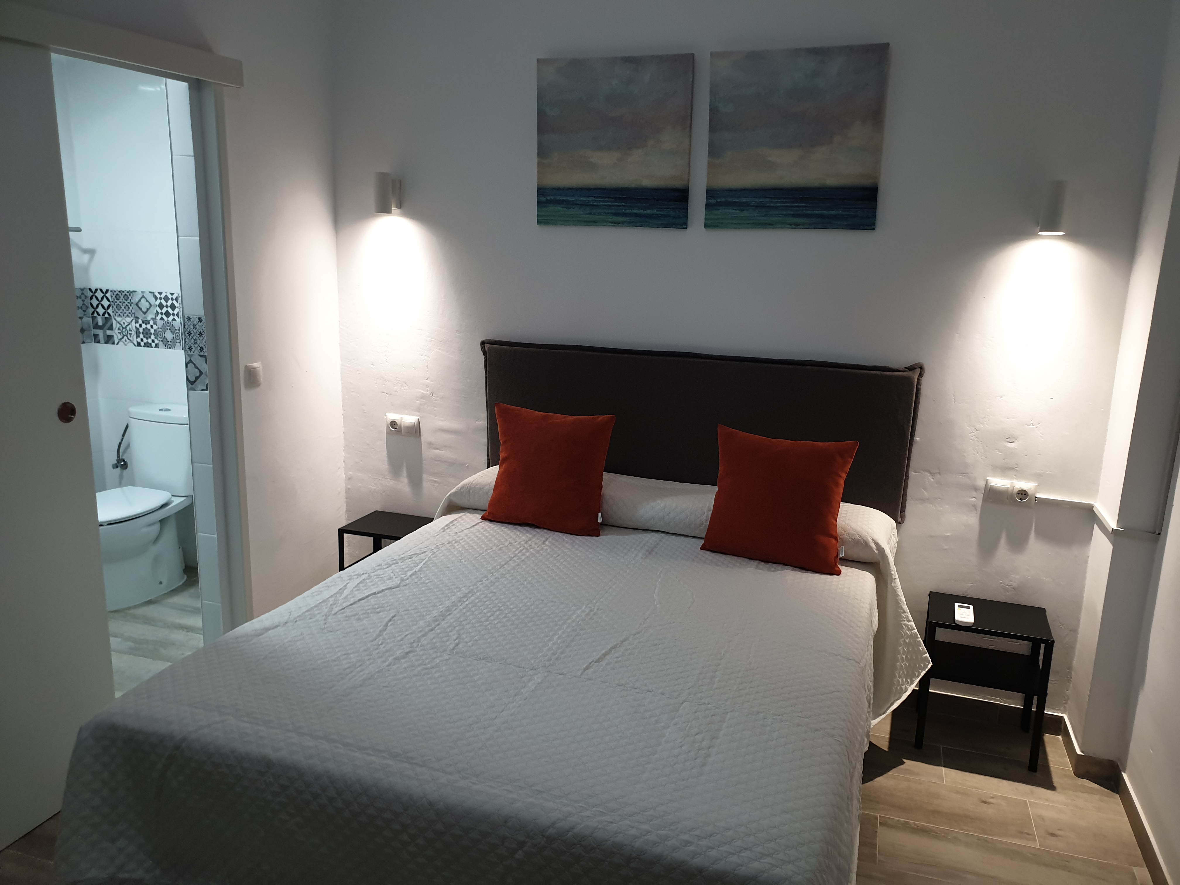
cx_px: 590
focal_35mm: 26
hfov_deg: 67.3
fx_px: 886
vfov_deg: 53.1
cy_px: 442
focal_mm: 4.3
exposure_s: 1/50
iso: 160
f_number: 2.4
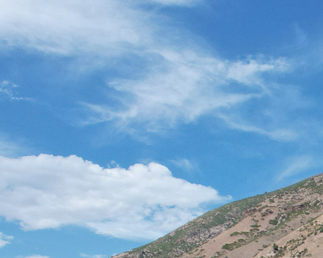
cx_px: 555
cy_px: 375
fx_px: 851
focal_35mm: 89
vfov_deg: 16.0
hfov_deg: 17.9
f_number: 2.8
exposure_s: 1/2000
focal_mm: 8.38
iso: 110
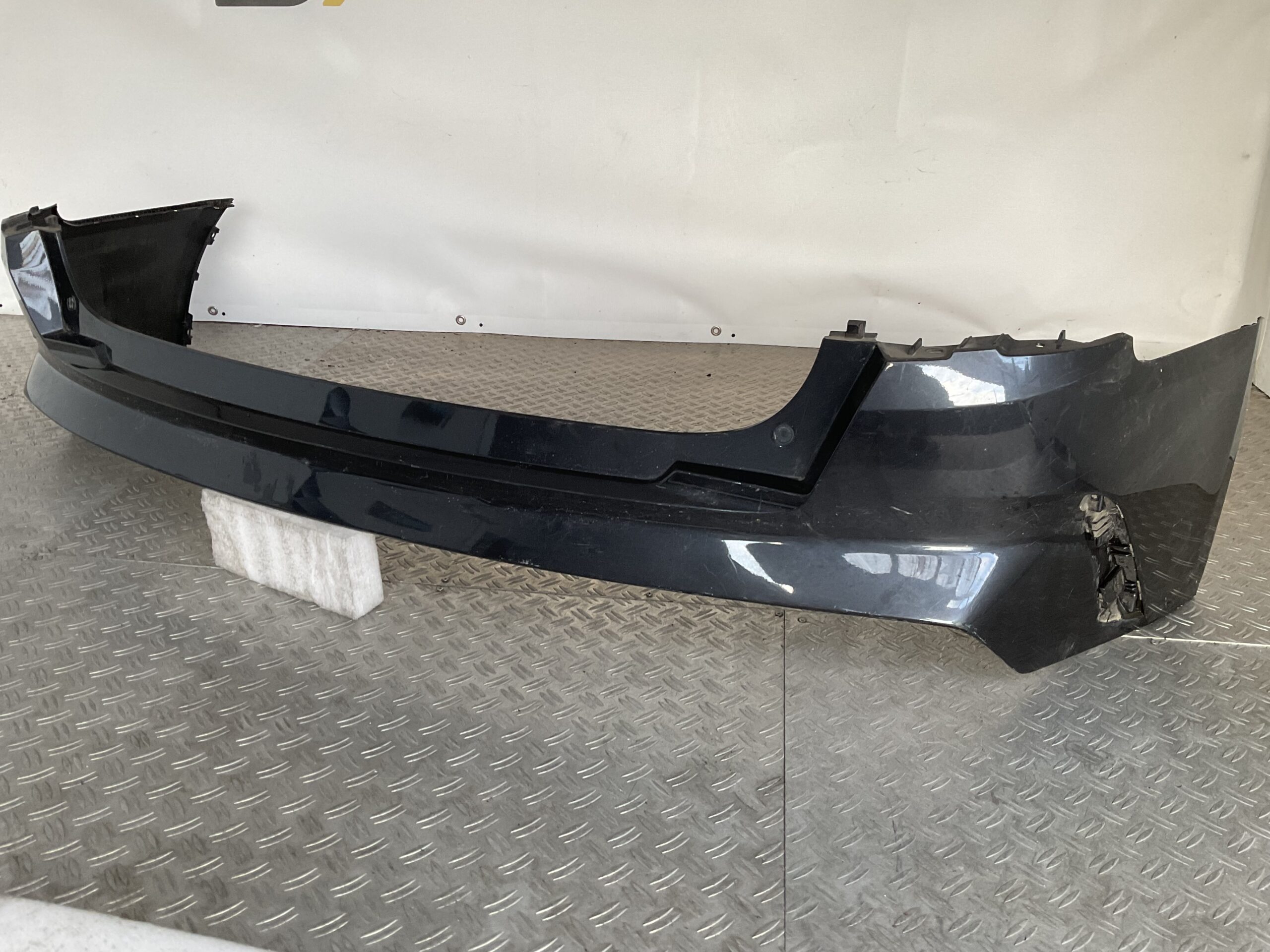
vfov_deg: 48.2
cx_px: 635
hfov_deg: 61.7
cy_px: 476
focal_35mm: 29
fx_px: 1064
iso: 64
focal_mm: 3
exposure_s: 1/100
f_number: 1.8
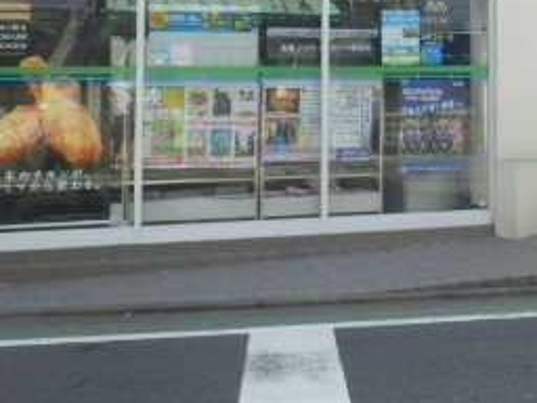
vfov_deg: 19.1
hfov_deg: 25.2
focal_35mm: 75
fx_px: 1163
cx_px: 487
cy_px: 2
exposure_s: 1/320
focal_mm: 5.3
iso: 80
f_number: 3.5
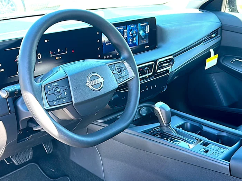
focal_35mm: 38
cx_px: 121
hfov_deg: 49.0
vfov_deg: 37.7
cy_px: 90
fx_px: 266
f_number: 1.78
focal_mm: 6.86
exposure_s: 1/129
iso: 80
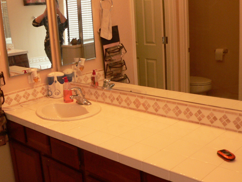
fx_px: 322
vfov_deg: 31.5
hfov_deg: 41.2
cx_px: 109
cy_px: 85
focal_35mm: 46
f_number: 2.8
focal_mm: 6
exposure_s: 1/40
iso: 200
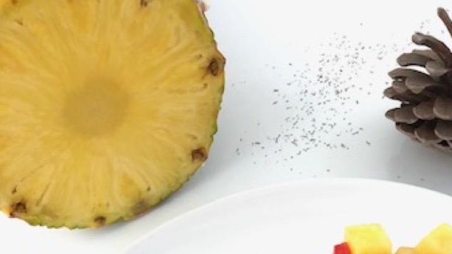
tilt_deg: -64.7
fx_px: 695
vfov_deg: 17.8
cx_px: 315
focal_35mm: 58
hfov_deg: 35.5
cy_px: 416
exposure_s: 1/100
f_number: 1.8
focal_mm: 4
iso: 25
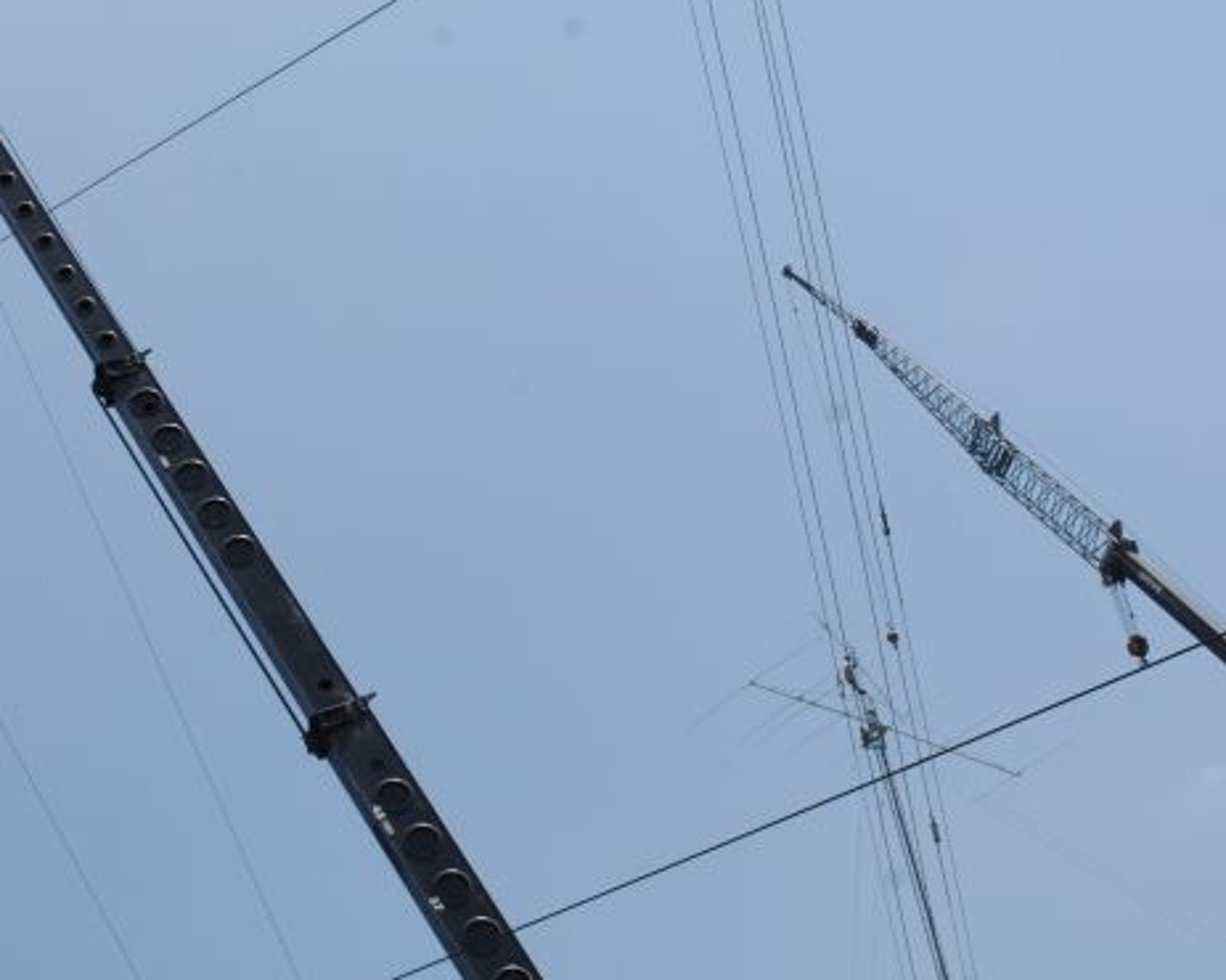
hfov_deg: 27.8
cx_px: 445
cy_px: 285
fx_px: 2466
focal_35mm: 68
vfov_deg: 22.3
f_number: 10
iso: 200
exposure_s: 1/400
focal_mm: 28
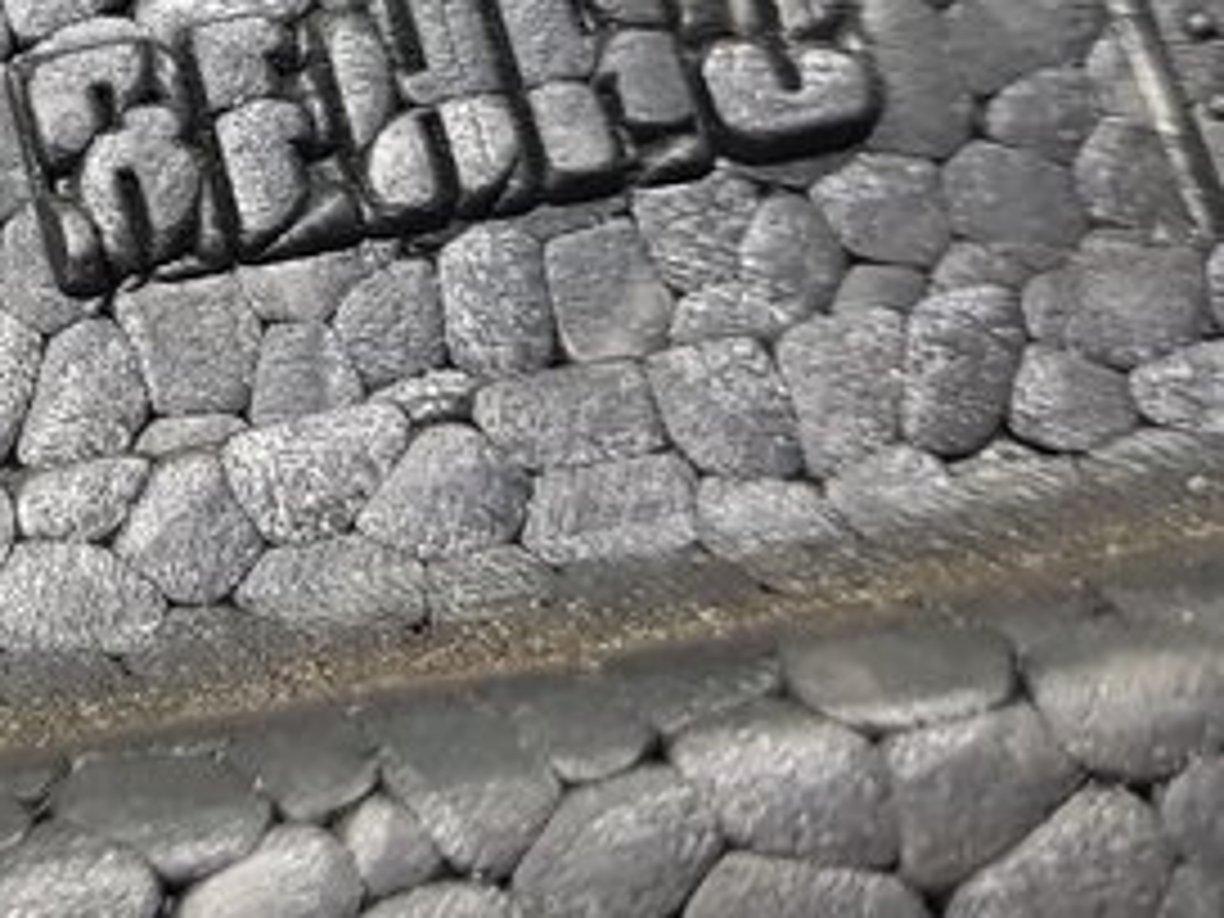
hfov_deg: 18.2
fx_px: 3465
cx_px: -526
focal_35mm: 98
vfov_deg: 14.7
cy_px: -81
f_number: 1.7
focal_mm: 4.2
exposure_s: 1/100
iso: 160
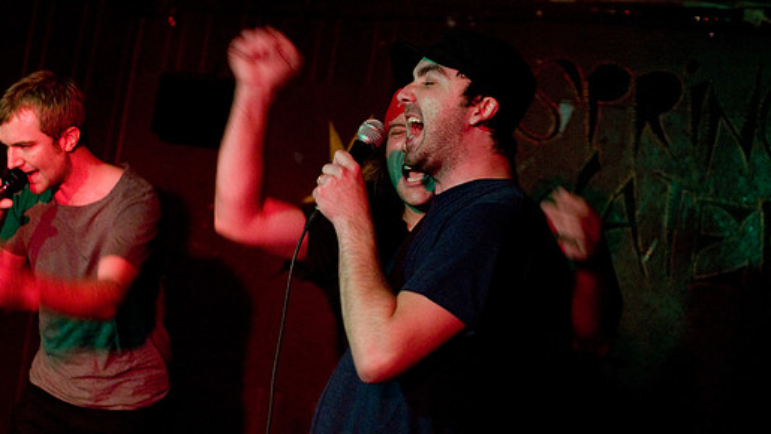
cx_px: 358
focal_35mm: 53
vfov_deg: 22.6
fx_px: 1084
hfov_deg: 39.1
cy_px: 231
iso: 1000
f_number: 2.2
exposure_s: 1/100
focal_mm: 30
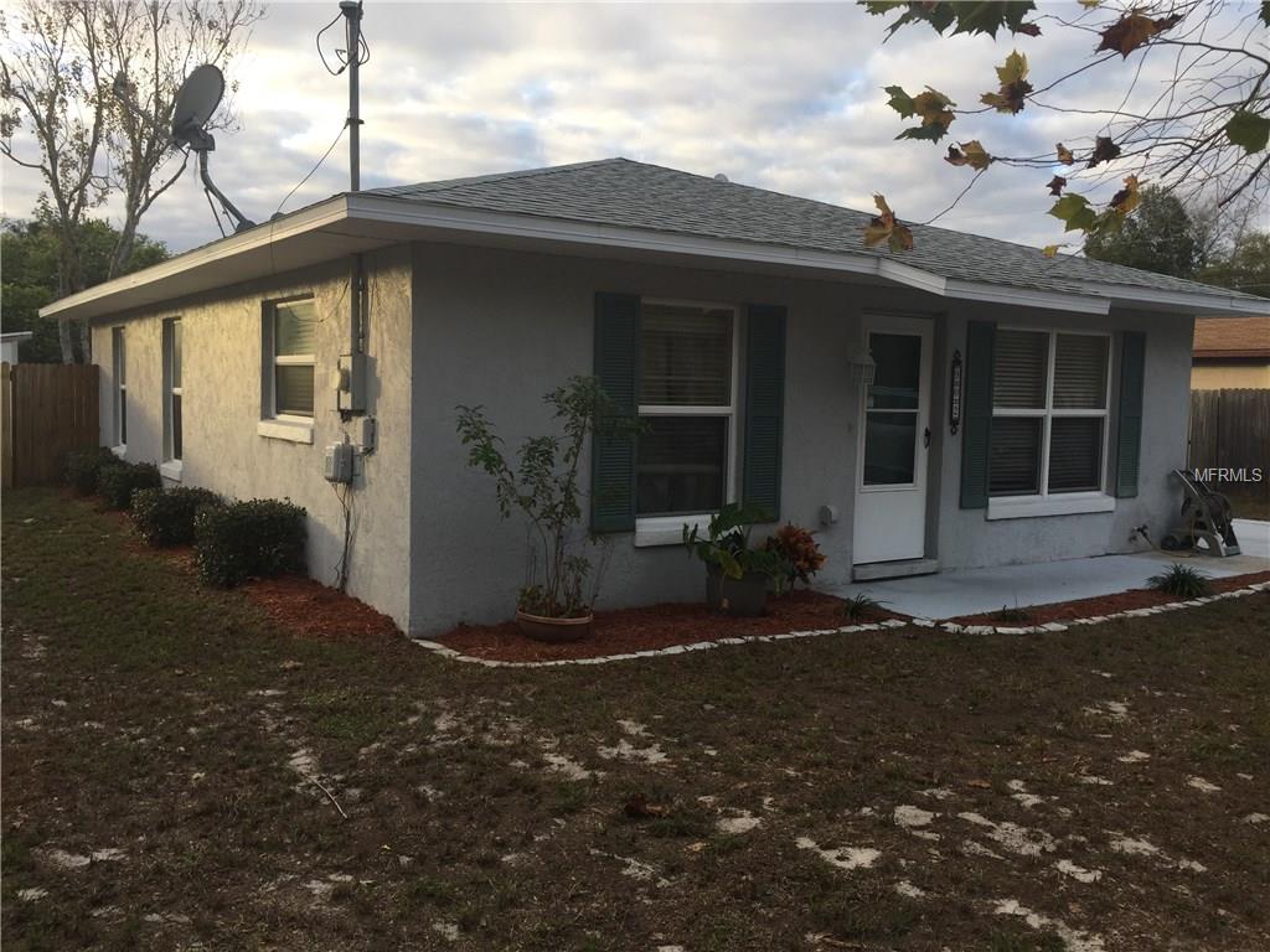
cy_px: 476
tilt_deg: -5.2
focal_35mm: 29
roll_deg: -1.9
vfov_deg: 48.2
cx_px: 635
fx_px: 1064
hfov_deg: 61.7
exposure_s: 1/260
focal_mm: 4.15
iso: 32
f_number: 2.2
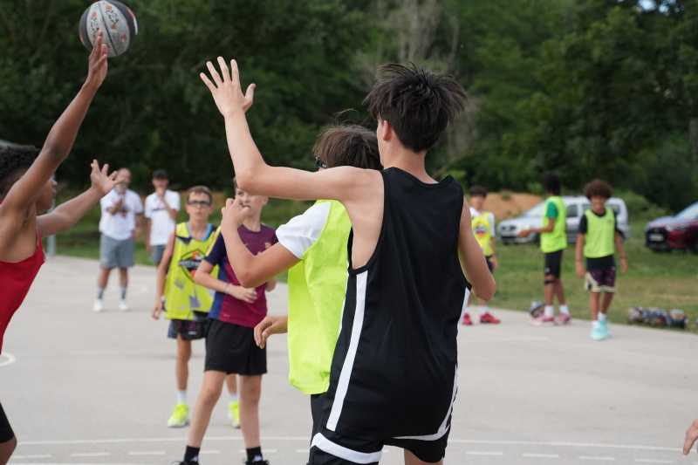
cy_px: 232
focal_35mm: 82
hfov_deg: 24.6
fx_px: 1599
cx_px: 349
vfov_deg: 16.5
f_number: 3.2
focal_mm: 55
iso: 320
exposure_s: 1/2000
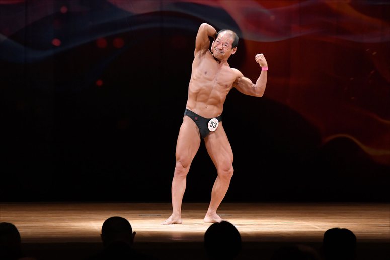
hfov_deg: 8.6
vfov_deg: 5.7
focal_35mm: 240
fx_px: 2599
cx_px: 195
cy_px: 130
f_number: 5.6
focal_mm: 160
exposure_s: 1/400
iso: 4000
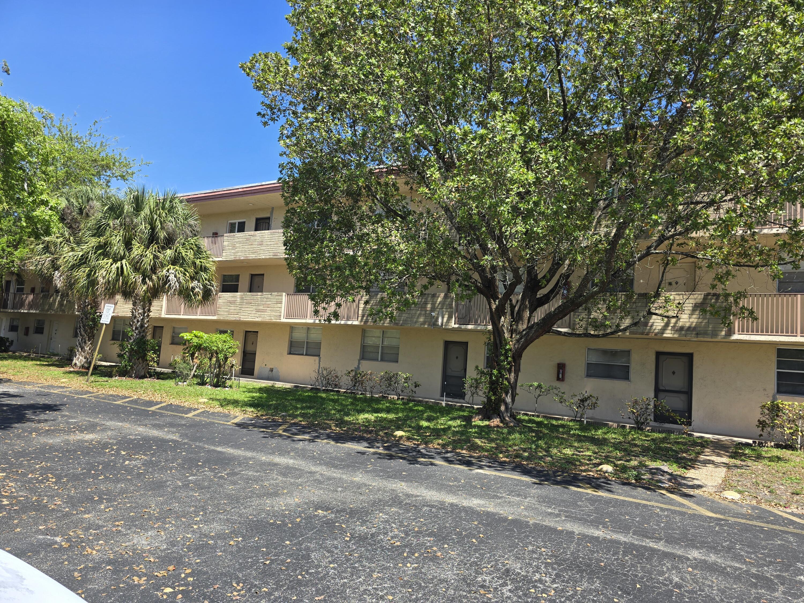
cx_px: 402
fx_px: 534
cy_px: 302
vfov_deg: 58.9
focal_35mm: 23
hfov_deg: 73.9
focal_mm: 6.3
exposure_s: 1/385
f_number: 1.7
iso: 12
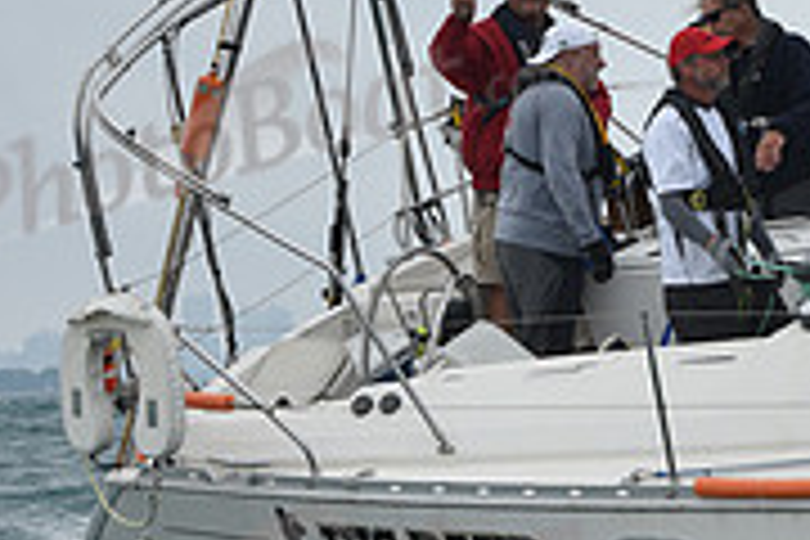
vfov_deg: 6.1
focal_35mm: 225
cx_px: 819
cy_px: 304
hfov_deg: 9.1
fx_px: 5062
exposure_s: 1/800
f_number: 8
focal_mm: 70
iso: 250
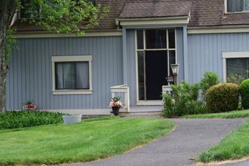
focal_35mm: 115
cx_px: 163
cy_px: 58
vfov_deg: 11.9
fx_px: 795
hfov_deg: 17.8
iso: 400
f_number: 9
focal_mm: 52
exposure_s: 1/160
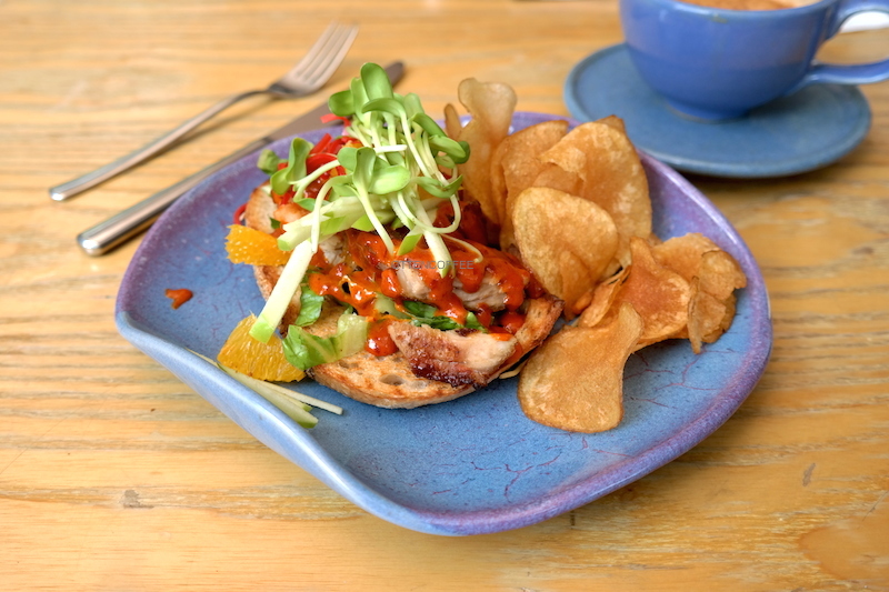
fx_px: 938
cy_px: 296
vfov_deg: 35.0
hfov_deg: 50.7
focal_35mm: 38
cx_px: 444
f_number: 4
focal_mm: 25
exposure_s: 1/100
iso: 200
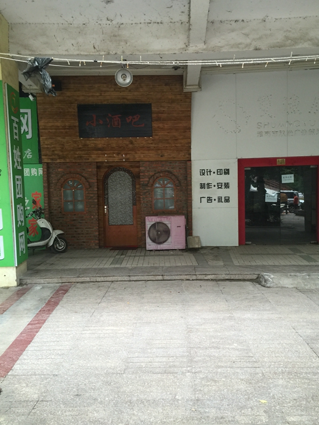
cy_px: 212
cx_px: 160
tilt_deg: -0.3
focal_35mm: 29
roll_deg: +1.0
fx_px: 356
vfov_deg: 61.7
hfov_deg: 48.2
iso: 40
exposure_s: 1/30
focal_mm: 4.15
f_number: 2.2
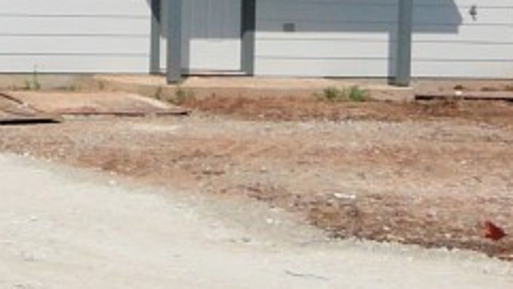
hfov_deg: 12.9
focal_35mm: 162
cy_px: 125
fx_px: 2205
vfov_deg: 7.5
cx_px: -109
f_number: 5
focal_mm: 5.2
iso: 80
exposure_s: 1/640
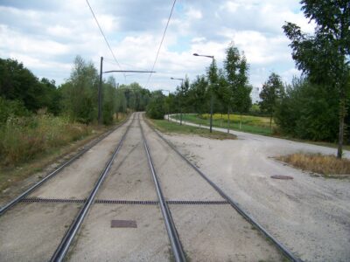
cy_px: 131
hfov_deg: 51.4
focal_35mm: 36
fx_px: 364
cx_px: 175
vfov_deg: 39.7
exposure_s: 1/800
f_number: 2.8
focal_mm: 5.85
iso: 64
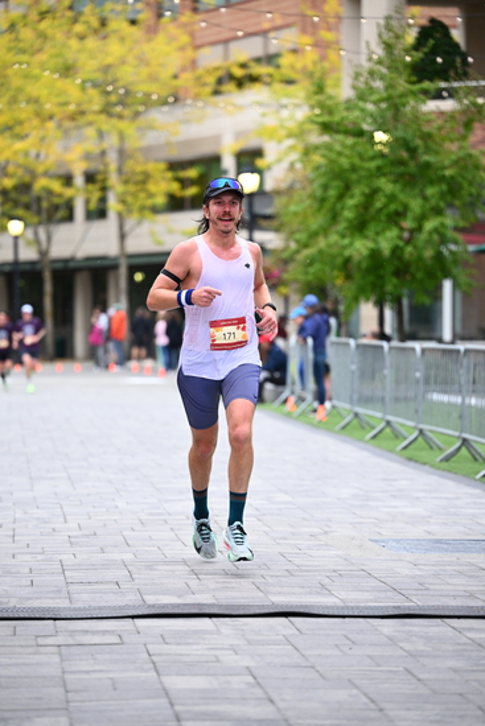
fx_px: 2423
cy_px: 363
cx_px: 242
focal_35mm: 120
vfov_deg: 17.1
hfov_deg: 11.4
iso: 1250
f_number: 2.8
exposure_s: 1/1250
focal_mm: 120
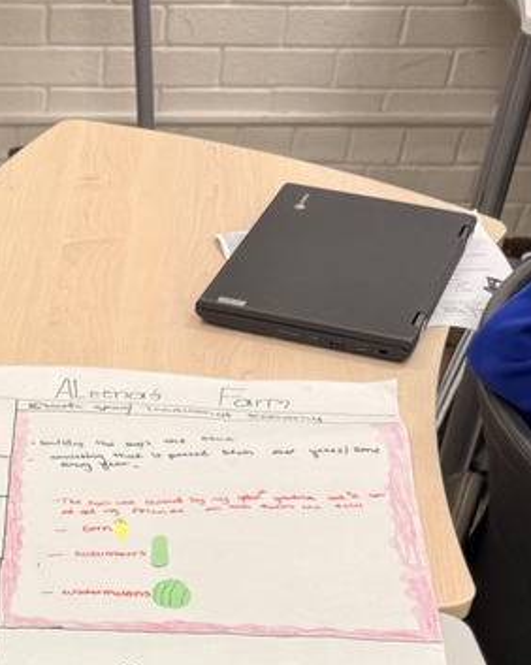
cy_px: 955
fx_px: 1337
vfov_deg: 23.3
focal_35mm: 68
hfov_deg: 21.2
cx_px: -68
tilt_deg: -48.3
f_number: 1.78
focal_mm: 6.76
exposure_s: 1/120
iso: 80
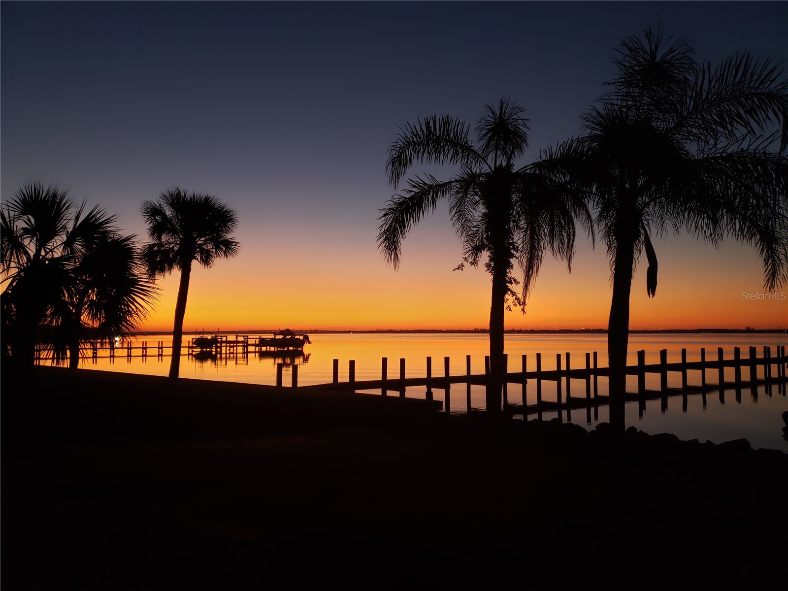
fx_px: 592
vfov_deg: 53.1
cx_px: 394
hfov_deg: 67.3
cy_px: 296
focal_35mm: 26
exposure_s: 1/50
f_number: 1.5
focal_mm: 4.3
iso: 250
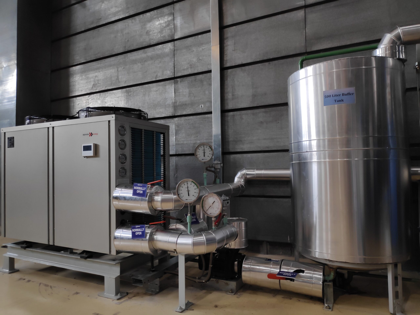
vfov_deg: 66.0
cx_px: 210
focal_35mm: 20
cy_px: 158
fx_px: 243
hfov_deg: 81.7
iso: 196
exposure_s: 1/50
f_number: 1.9
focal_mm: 3.94
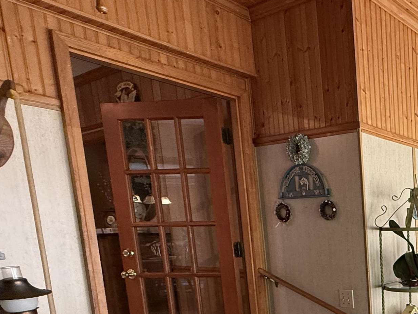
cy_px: 291
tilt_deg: -8.2
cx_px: 489
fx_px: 423
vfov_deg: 37.6
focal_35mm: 35
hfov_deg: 39.6
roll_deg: +0.3
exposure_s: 1/99
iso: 250
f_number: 2.2
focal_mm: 2.22
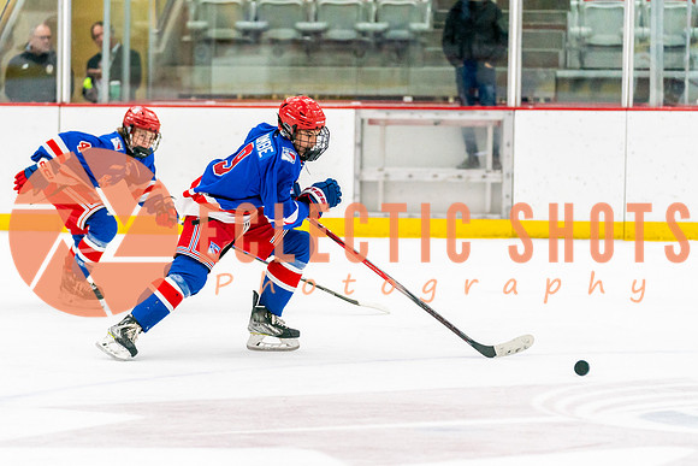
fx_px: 3641
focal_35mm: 188
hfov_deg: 10.9
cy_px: 252
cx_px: 294
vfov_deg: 7.3
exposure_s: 1/1250
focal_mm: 140
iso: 3200
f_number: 2.8
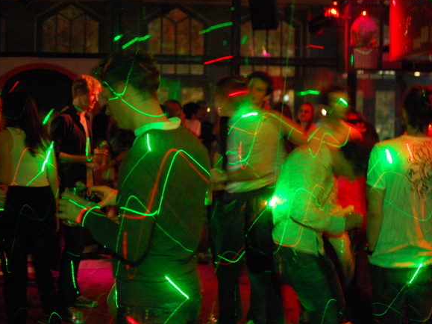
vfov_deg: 25.4
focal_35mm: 58
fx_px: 718
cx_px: 213
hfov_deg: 33.5
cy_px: 161
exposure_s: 1/5
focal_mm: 35
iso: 1600
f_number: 1.8
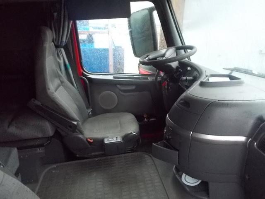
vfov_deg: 48.2
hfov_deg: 61.7
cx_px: 132
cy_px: 100
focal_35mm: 29
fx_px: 222
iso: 800
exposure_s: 1/40
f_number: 3.3
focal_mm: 4.1
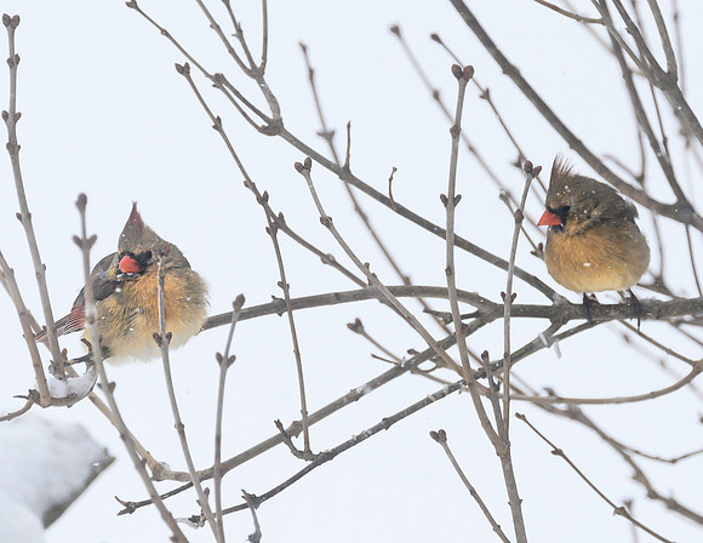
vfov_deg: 2.3
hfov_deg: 3.0
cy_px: 231
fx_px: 13621
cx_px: 386
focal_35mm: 664
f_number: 8
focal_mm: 400
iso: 1800
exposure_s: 1/1250
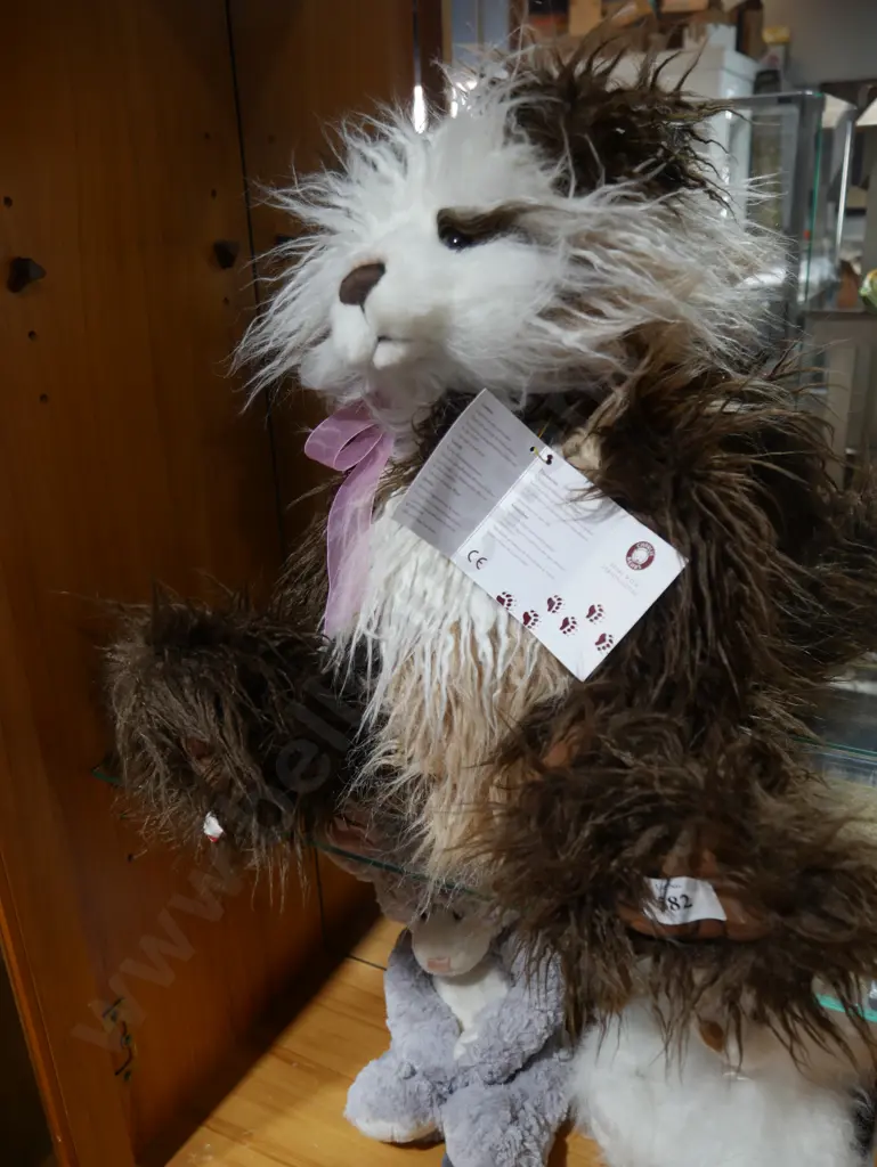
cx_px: 438
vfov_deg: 63.4
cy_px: 584
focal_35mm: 28
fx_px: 945
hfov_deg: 49.8
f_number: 3.5
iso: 250
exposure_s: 1/60
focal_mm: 14
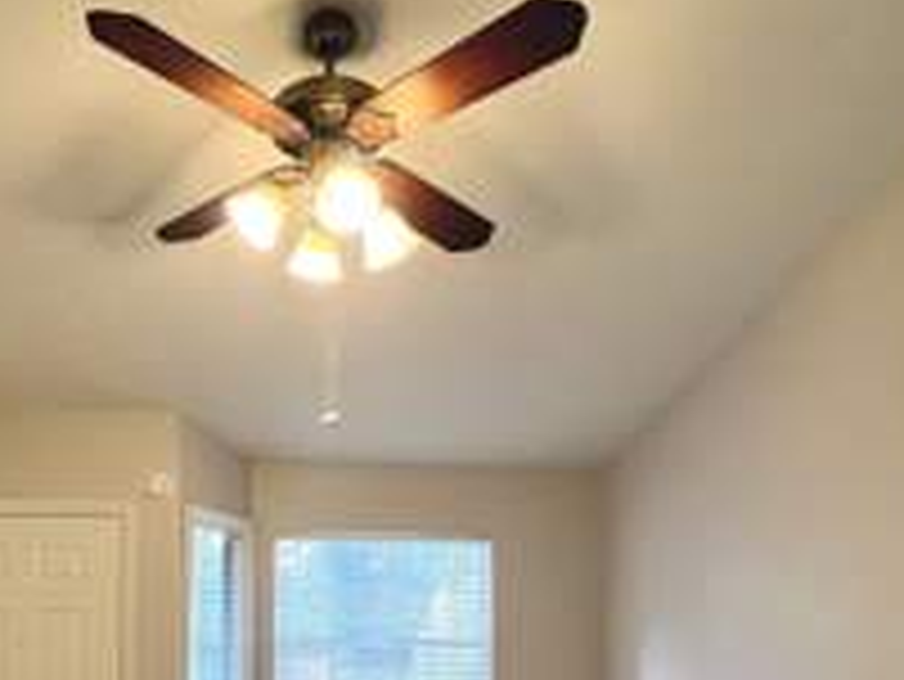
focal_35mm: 31
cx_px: 310
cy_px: 628
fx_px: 810
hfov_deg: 57.2
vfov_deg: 41.4
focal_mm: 1.57
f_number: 1.8
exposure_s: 1/120
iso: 100
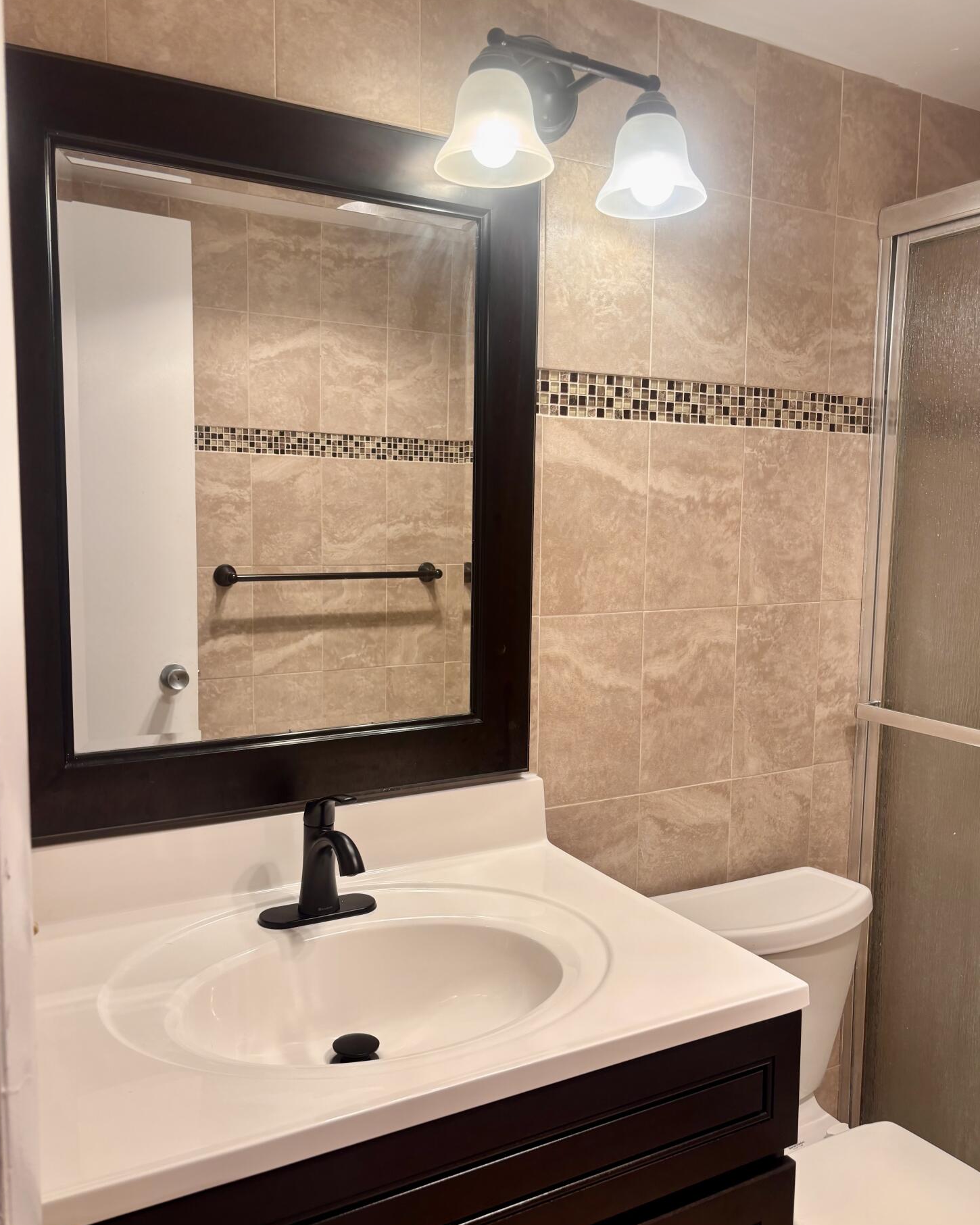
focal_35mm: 28
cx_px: 497
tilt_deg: -5.0
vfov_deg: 62.2
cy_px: 613
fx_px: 1015
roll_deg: -1.3
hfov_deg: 51.5
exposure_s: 1/120
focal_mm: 5.96
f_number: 1.6
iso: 50
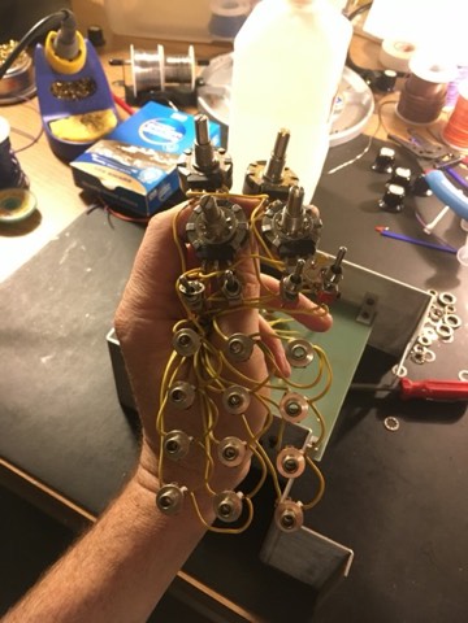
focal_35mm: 29
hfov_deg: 48.2
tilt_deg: -50.6
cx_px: 234
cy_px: 312
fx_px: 523
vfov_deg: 61.7
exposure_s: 1/30
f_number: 2.2
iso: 125
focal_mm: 4.15
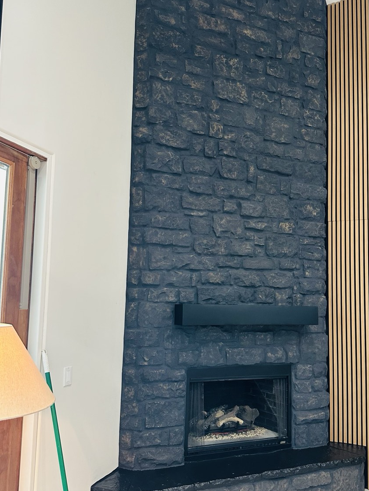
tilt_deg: +5.0
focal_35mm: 30
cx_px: 216
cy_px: 261
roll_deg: -1.7
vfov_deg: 59.9
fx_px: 426
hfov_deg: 46.6
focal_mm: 6.86
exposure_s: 1/60
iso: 400
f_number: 1.78
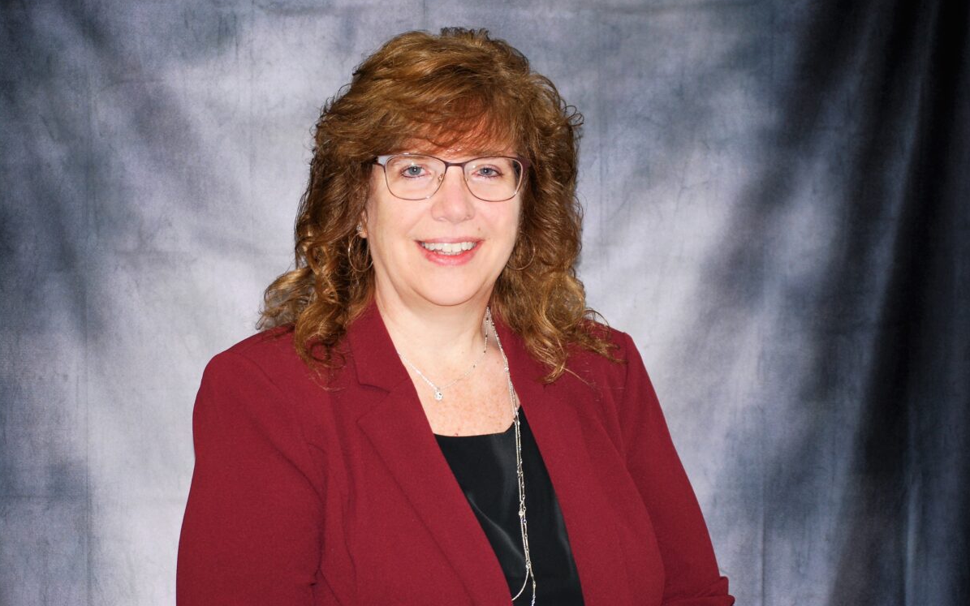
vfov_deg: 15.5
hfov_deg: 24.5
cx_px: 484
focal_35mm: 85
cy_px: 296
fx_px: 2234
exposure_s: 1/60
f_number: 4
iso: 200
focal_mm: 55
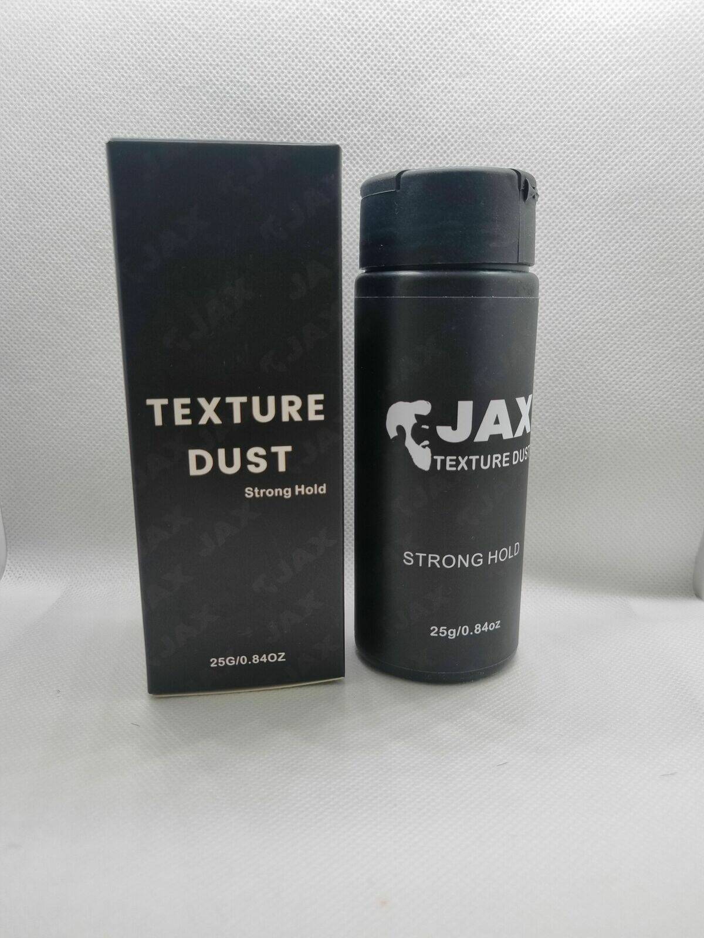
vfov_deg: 67.3
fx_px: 705
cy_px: 469
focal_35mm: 26
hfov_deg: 53.1
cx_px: 352
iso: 50
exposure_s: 1/133
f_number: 1.8
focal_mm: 5.4
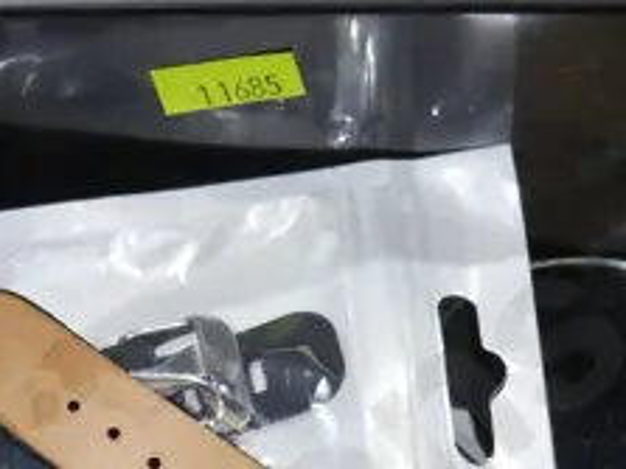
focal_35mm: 184
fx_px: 3326
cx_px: -3
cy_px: 762
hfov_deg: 10.7
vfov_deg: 7.9
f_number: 4.5
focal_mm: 20
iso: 400
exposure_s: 1/60
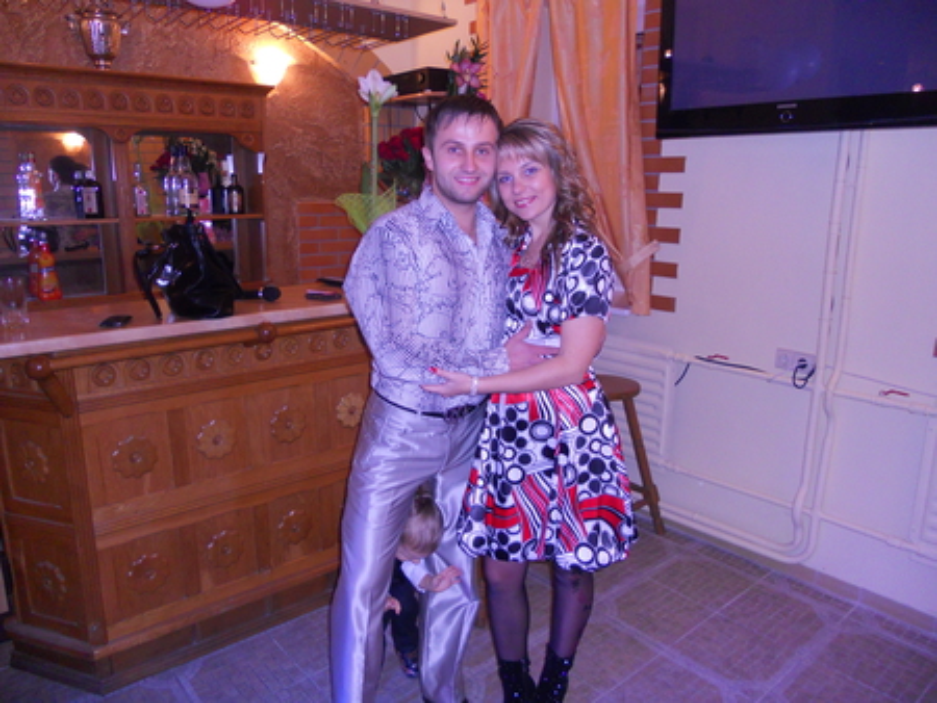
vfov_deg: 51.4
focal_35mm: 27
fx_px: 731
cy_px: 352
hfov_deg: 65.3
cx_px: 468
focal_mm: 4.9
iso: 200
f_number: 3.2
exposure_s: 1/25
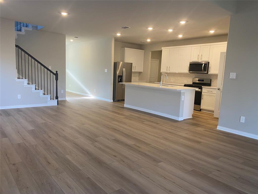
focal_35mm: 26
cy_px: 97
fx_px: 194
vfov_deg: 53.1
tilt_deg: -7.2
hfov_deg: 67.3
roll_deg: -2.7
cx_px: 129
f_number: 1.8
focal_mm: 4.25
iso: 80
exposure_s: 1/60
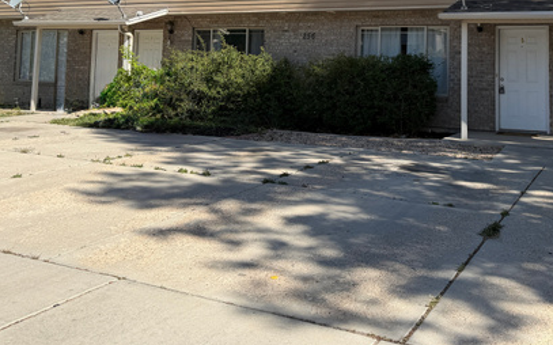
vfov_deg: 30.4
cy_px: 27
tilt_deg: +4.7
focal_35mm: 40
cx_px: 336
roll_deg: -1.0
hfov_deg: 49.0
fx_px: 603
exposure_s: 1/3145
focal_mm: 6.76
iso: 80
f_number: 1.78
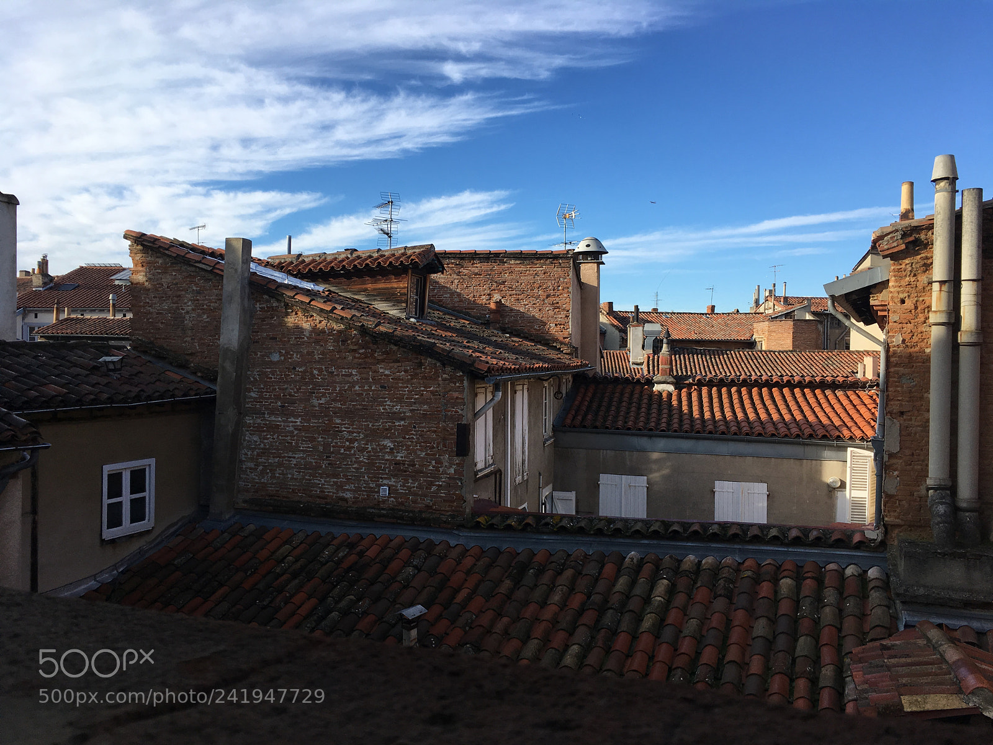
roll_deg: -0.8
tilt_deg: -0.6
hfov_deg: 61.7
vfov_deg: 48.2
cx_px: 496
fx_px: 832
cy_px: 372
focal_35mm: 29
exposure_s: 1/916
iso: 25
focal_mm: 4.15
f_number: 2.2
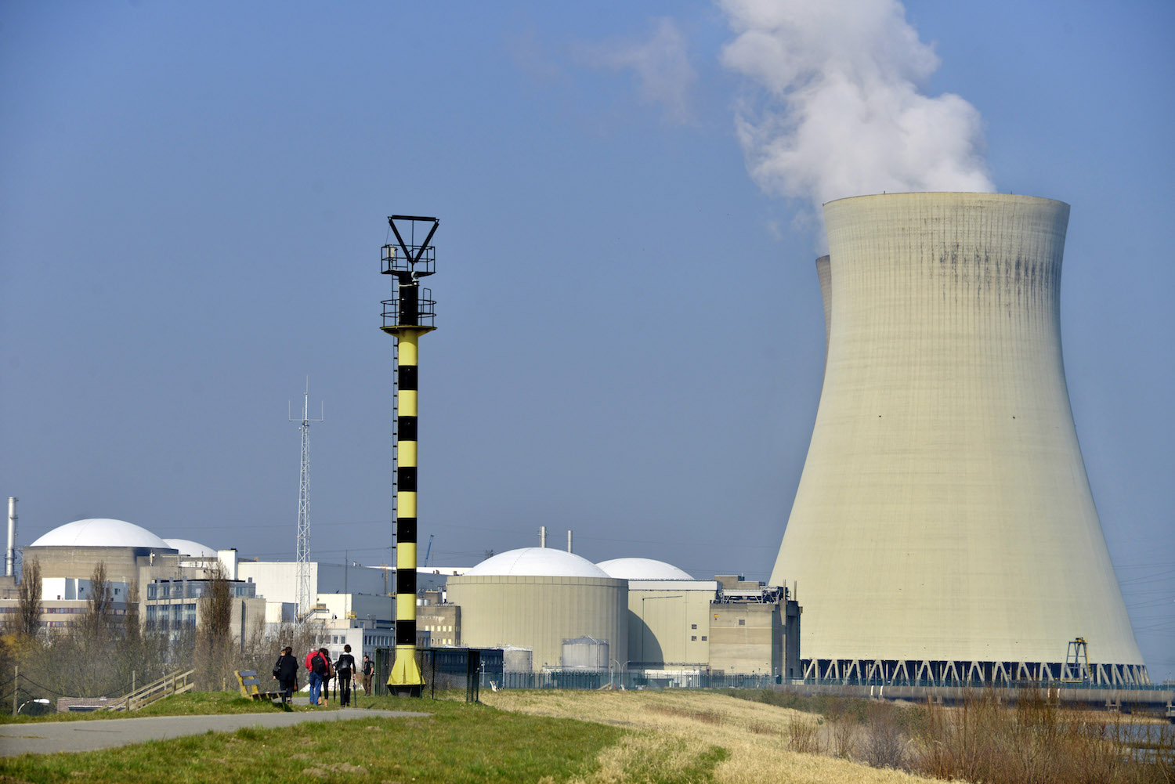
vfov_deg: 11.4
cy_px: 392
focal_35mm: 120
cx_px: 588
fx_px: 3918
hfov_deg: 17.1
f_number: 6.3
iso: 200
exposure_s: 1/2000
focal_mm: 120
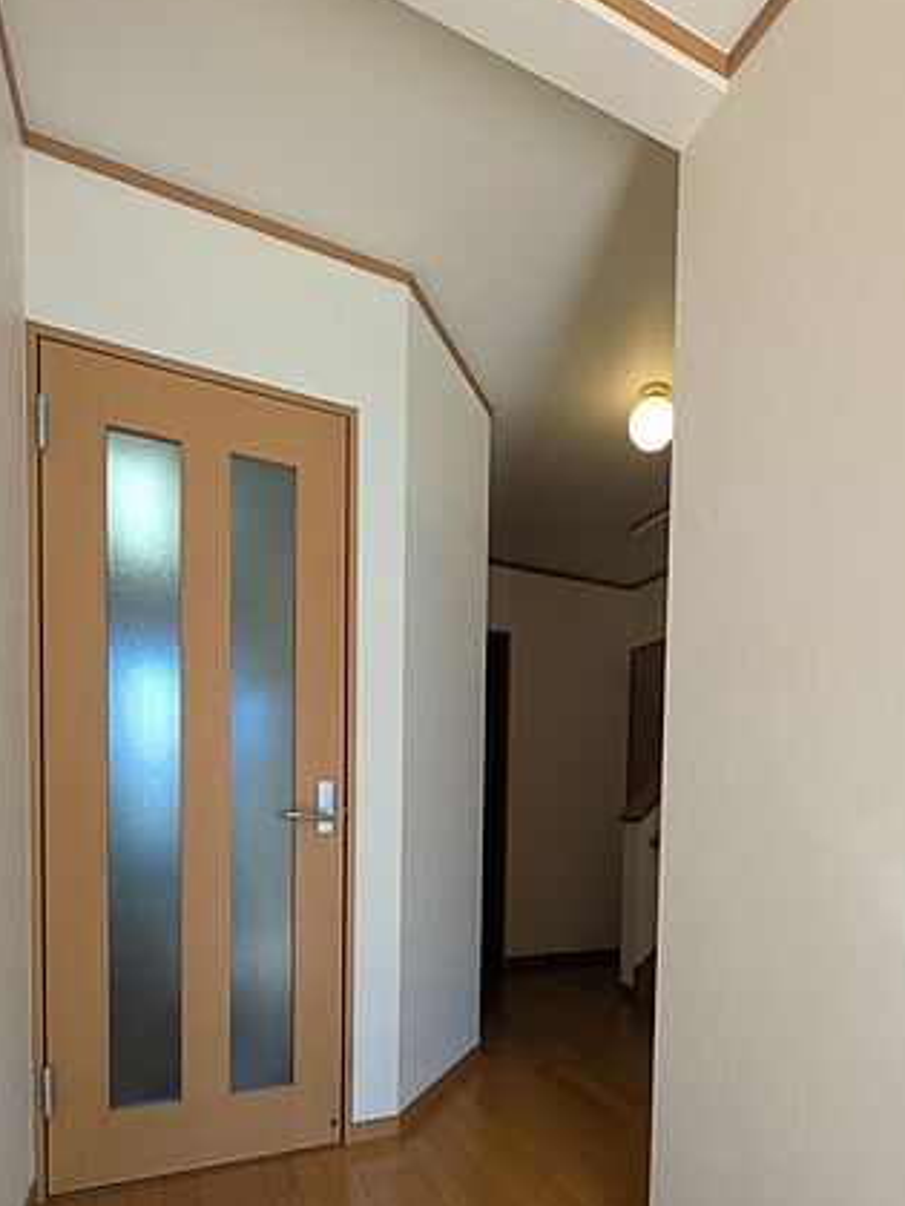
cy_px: 841
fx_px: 697
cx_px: 491
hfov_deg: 65.9
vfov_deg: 78.0
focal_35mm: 20
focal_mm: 1.83
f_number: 2.2
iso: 48
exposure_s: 1/120
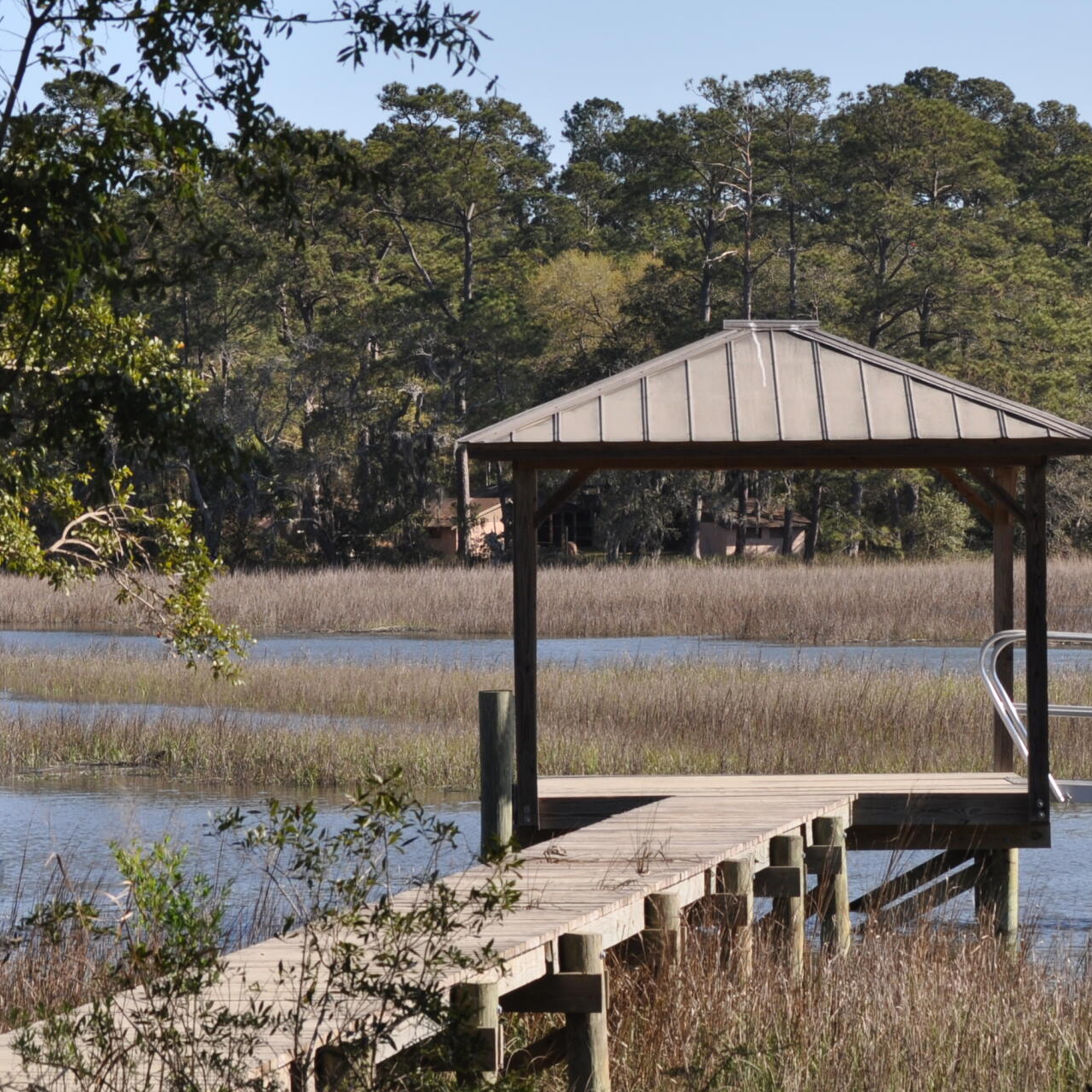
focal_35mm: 165
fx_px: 5889
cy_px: 620
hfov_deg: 10.6
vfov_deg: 10.6
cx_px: 928
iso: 200
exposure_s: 1/250
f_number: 8
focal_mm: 55
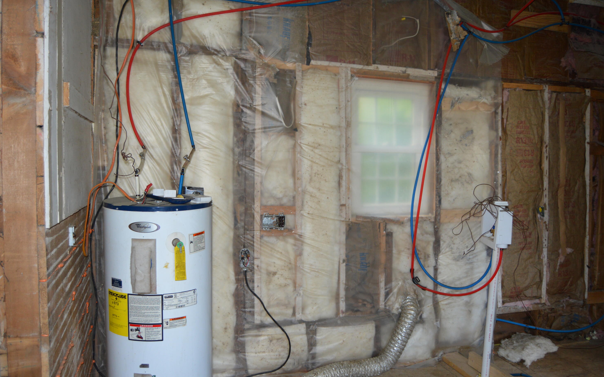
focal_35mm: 28
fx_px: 461
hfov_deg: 66.5
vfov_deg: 44.5
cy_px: 182
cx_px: 303
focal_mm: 18
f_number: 3.5
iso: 450
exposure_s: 1/60
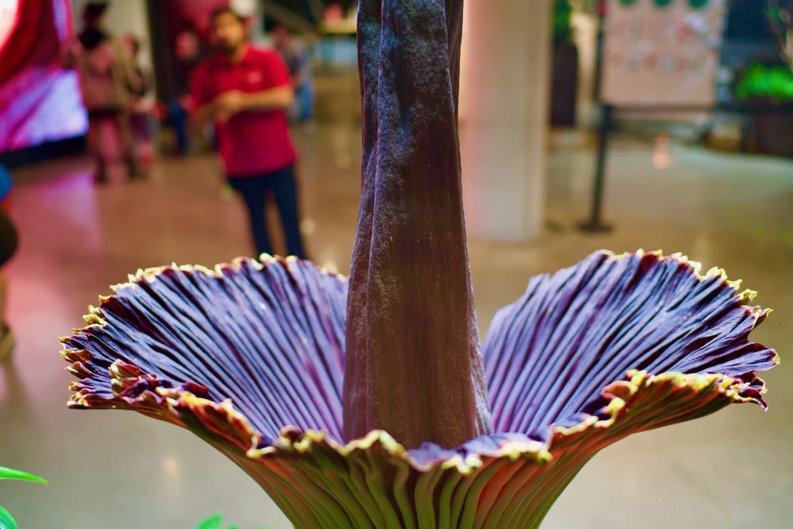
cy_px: 257
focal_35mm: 38
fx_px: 837
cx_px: 417
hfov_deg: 50.7
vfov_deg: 35.1
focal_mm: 35
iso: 100
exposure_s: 1/20
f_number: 1.6
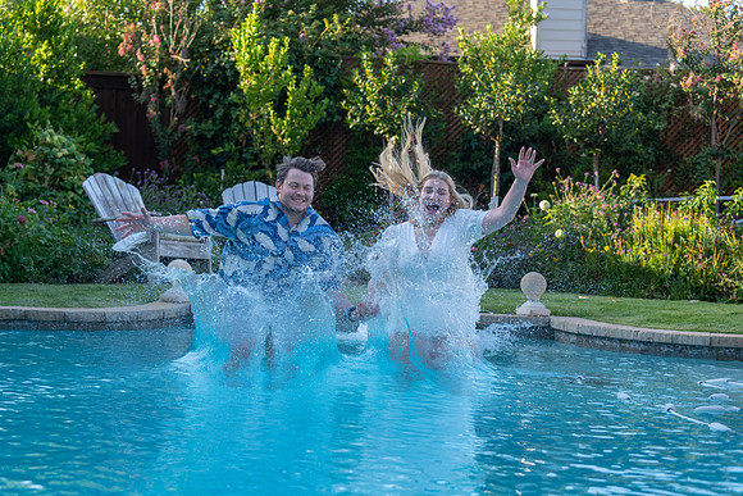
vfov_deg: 19.5
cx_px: 372
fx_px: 1445
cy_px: 248
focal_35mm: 70
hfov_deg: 28.8
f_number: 3.5
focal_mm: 70
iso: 400
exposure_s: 1/1000
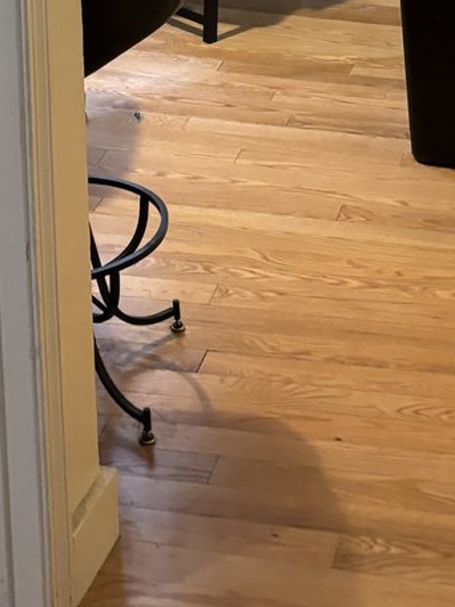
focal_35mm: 91
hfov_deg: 16.2
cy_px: -211
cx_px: 199
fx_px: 1597
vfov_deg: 19.6
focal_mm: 5.96
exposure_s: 1/40
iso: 500
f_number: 1.6
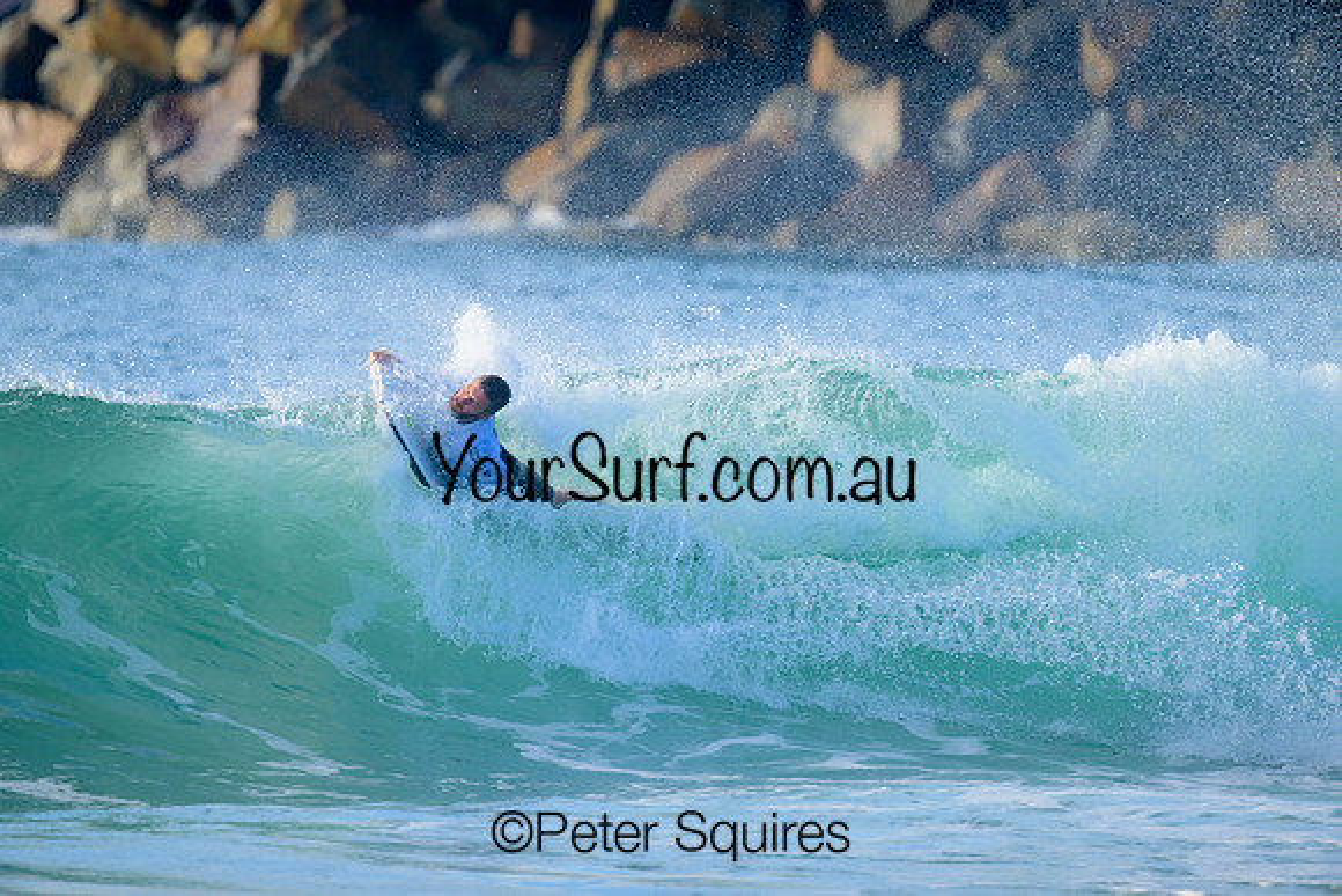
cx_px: 671
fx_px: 41759
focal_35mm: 1120
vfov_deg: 1.2
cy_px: 448
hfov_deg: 1.8
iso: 900
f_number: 9
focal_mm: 1120
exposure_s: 1/1250
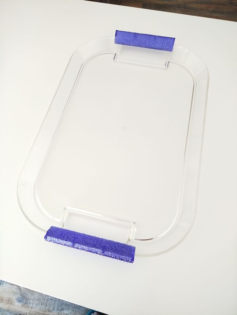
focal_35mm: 24
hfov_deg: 56.8
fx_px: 219
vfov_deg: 71.6
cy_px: 158
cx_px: 118
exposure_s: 1/33
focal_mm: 5.31
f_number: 1.7
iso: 500
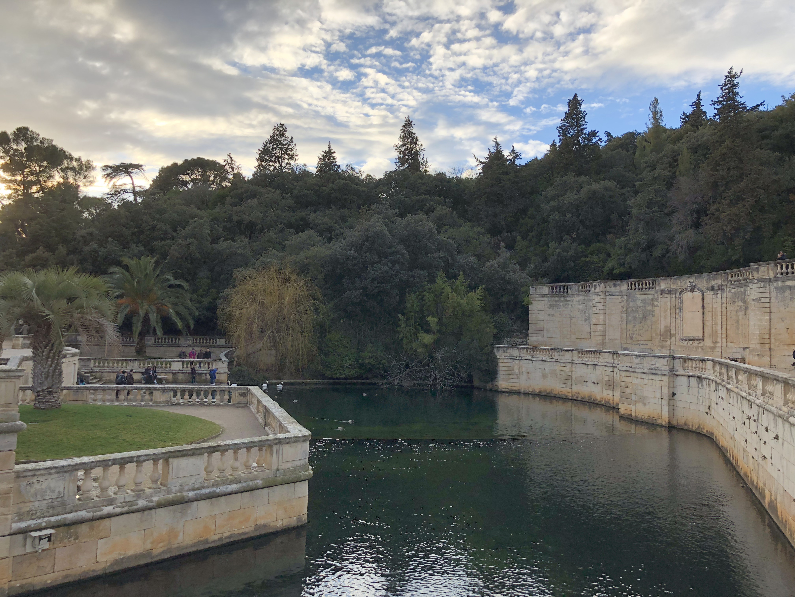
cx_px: 398
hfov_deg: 63.4
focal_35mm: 28
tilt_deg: +4.4
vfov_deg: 49.7
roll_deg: -1.3
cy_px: 298
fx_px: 643
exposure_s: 1/649
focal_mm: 4
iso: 20
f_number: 1.8
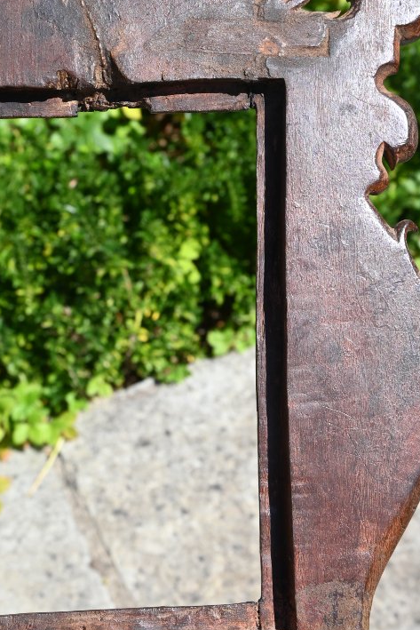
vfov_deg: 30.5
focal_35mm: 66
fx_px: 1154
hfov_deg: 20.4
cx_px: 85
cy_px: 320
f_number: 6.3
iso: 100
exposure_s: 1/320
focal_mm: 26
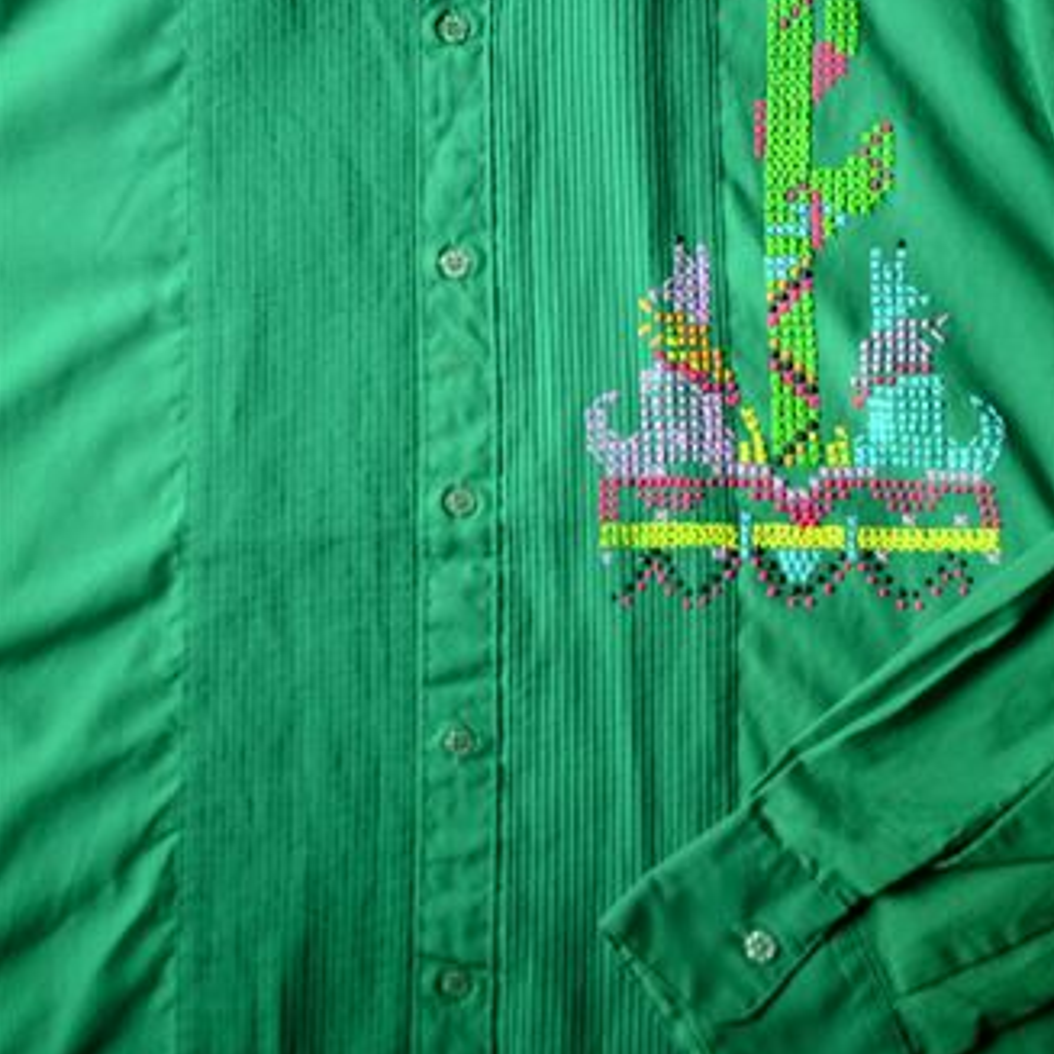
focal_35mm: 70
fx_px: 2411
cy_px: 268
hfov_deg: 24.7
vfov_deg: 24.4
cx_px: 527
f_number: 5
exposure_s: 1/160
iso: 640
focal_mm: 36
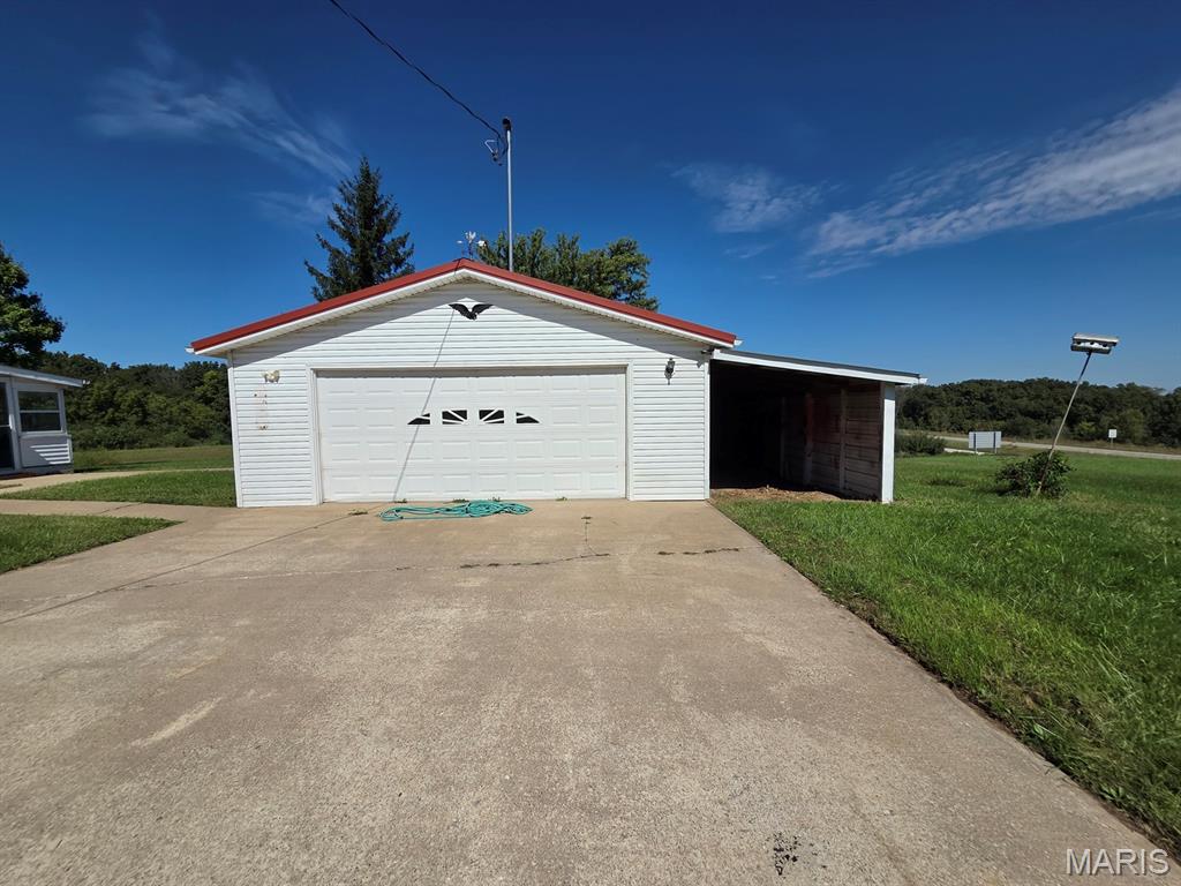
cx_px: 590
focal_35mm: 13
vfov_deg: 89.9
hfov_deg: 106.2
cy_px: 443
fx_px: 444
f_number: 2.2
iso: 50
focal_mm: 2.2
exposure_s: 1/5144
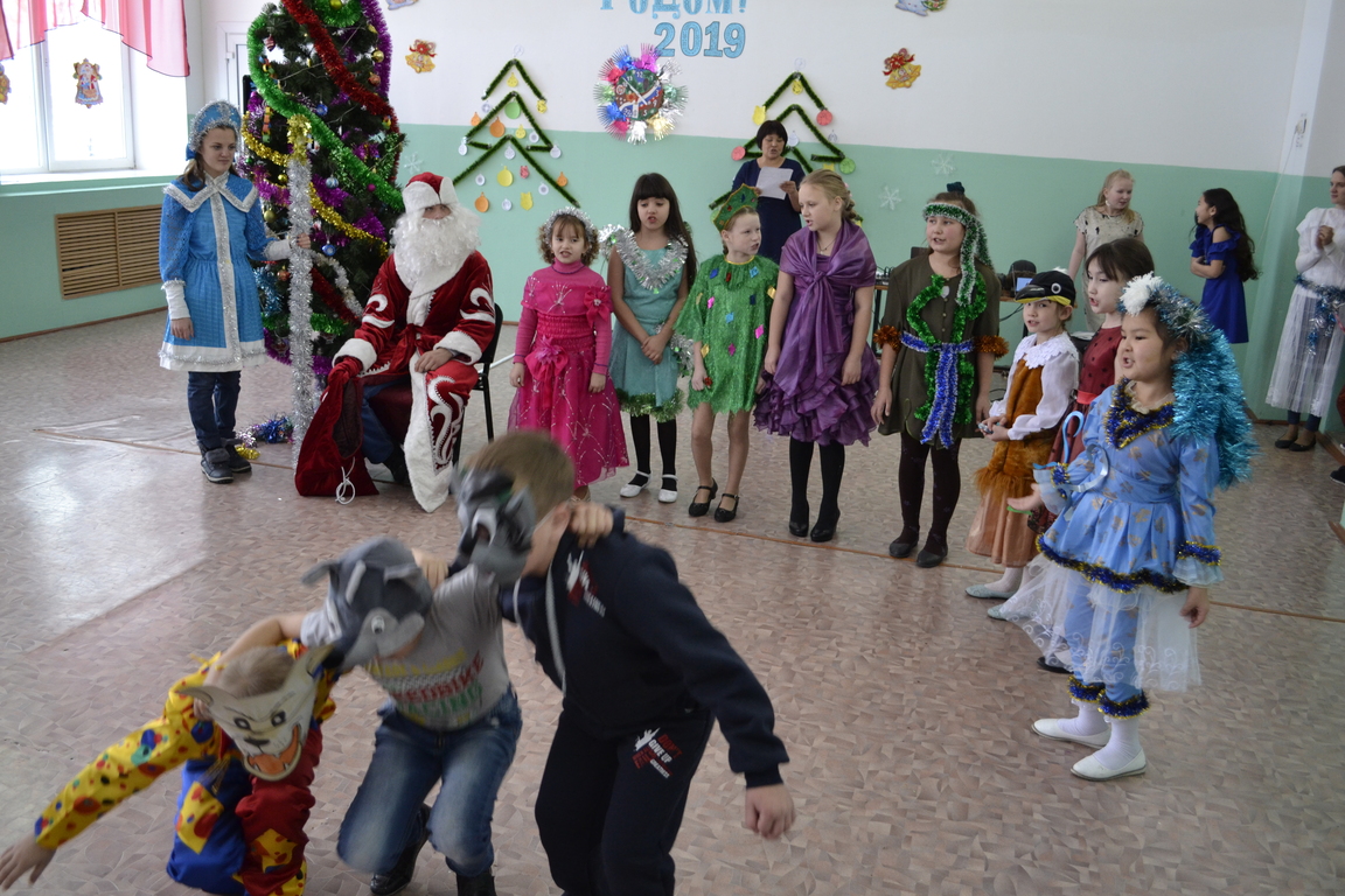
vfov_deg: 43.6
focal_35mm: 30
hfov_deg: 61.9
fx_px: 1121
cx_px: 672
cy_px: 448
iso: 1000
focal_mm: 20
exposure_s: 1/60
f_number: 3.8
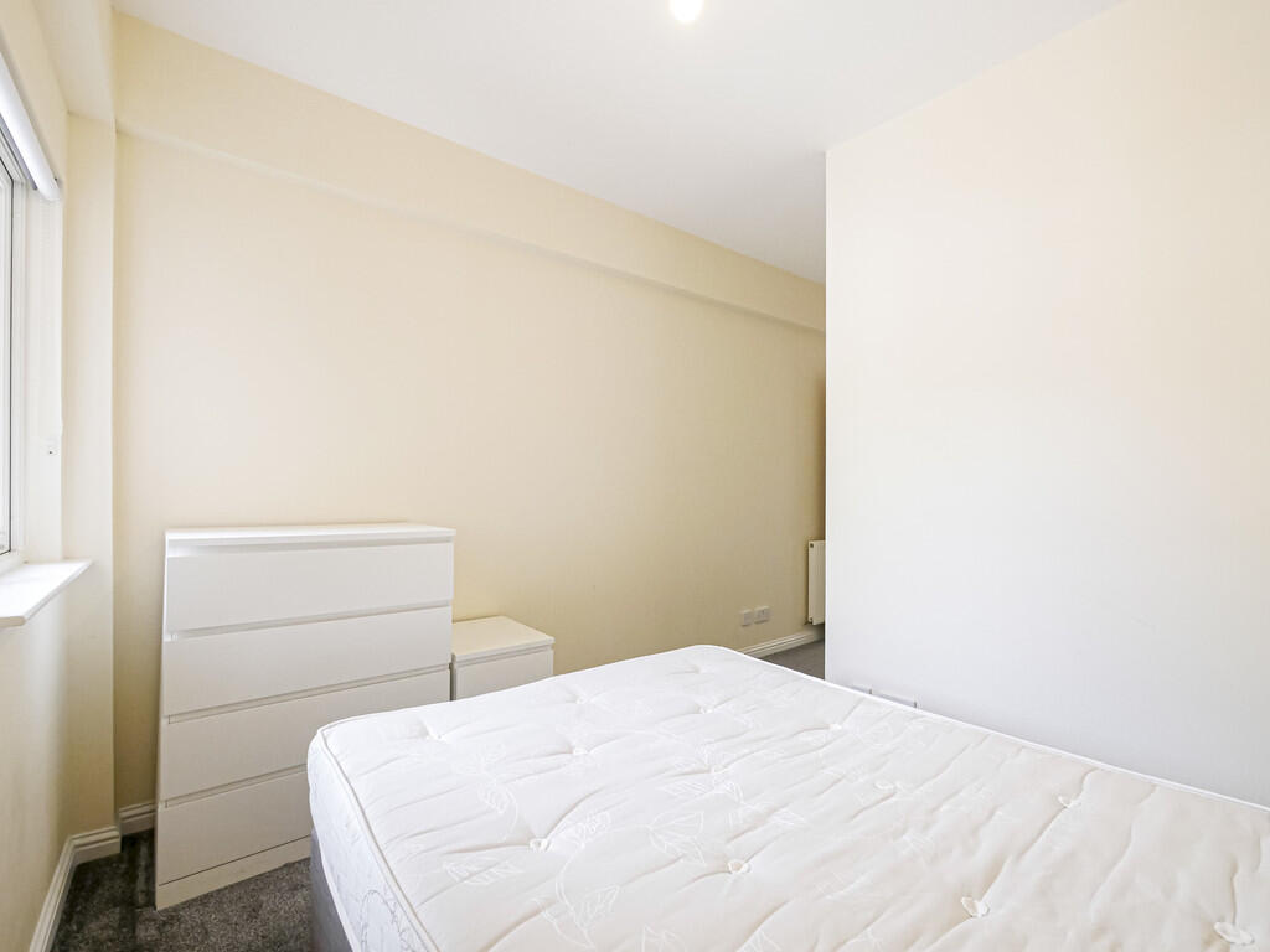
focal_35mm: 14
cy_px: 476
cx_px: 635
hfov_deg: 102.1
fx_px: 514
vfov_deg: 85.7
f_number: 4
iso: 1600
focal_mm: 7
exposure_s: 1/125
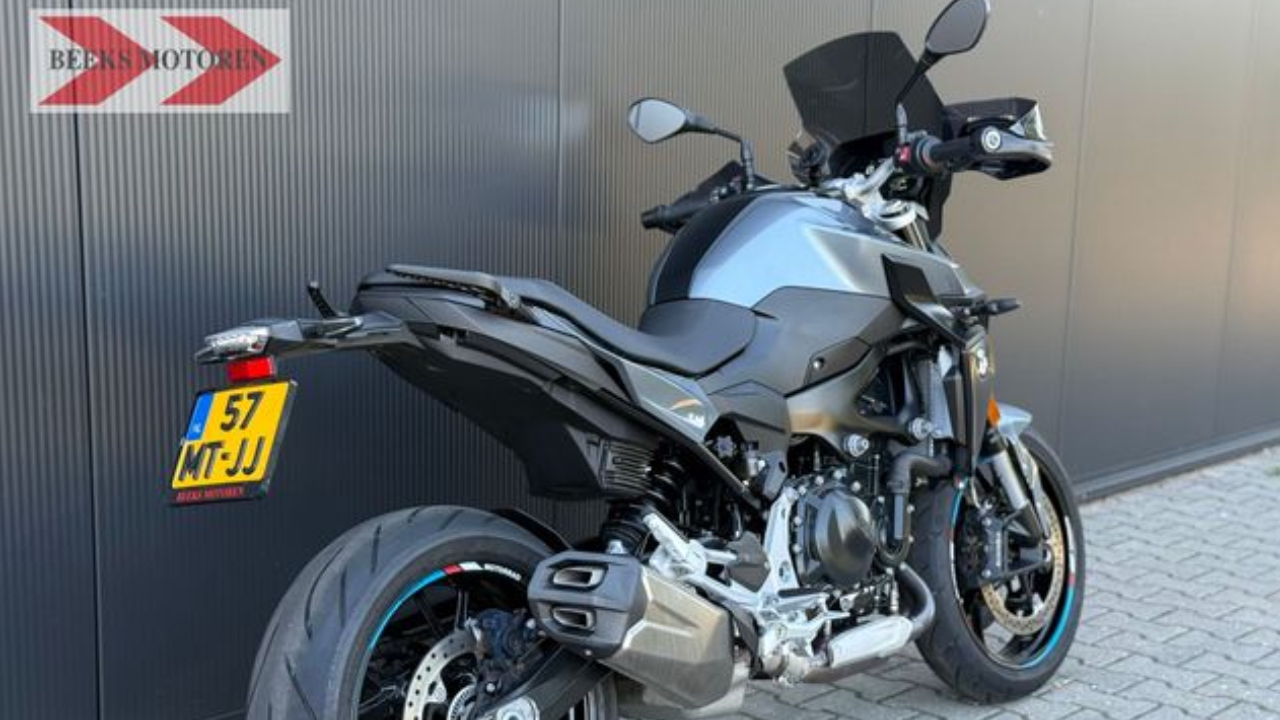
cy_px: 464
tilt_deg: -11.1
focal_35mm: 53
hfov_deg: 39.2
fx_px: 1799
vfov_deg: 22.6
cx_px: 643
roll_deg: -1.6
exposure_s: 1/242
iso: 100
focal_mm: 6.76
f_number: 1.78
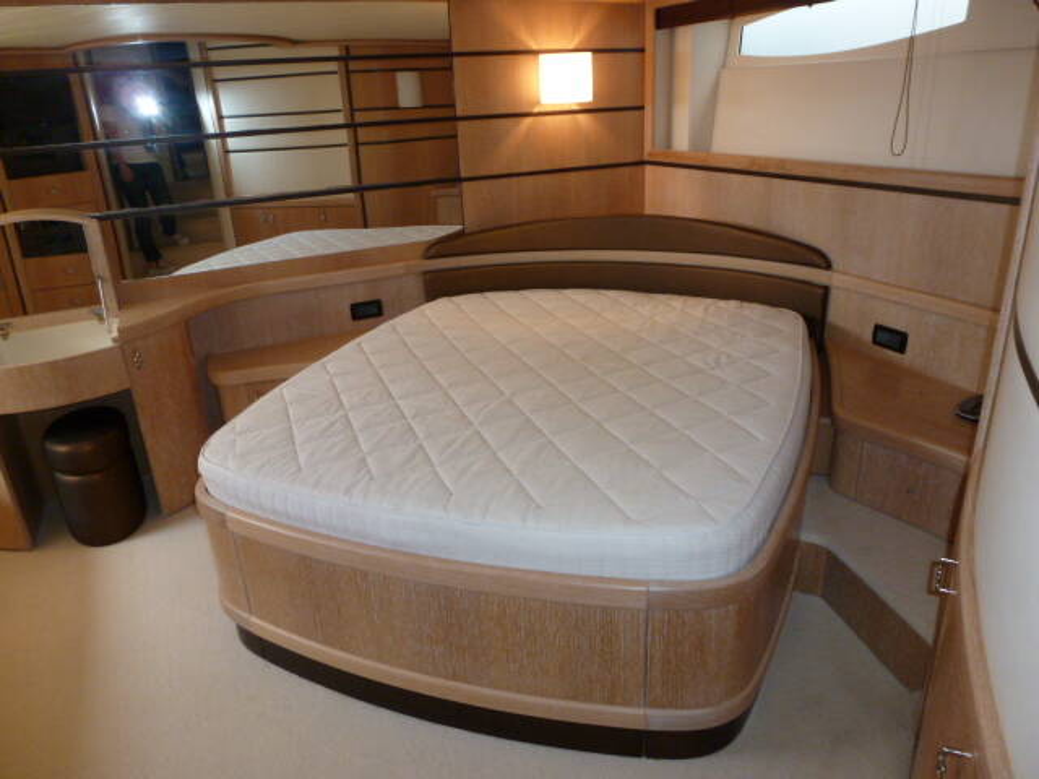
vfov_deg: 56.8
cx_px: 520
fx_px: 720
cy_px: 390
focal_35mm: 24
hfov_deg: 71.6
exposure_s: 1/60
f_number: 3.3
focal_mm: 4.3
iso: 250
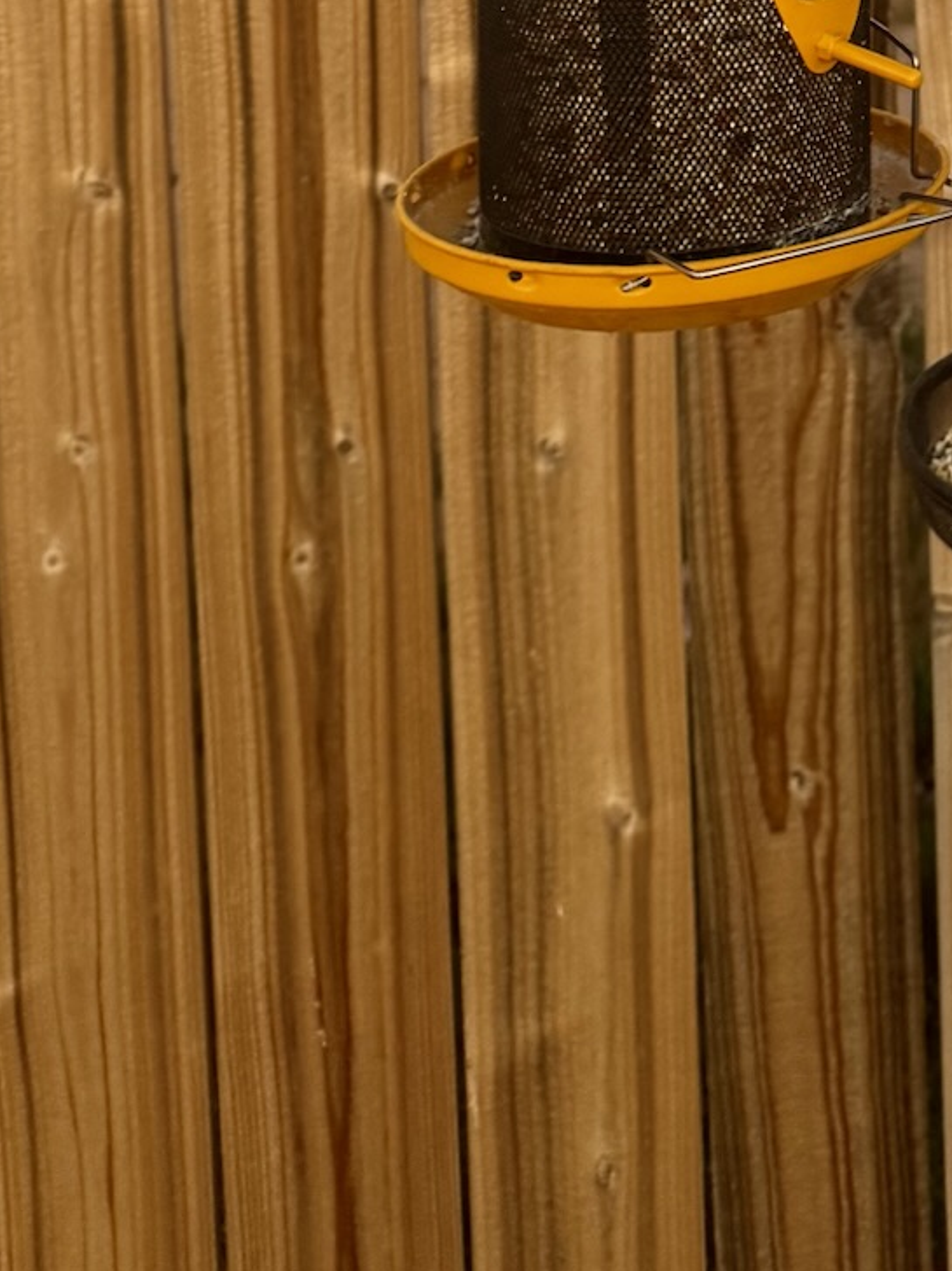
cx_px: 1184
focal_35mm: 66
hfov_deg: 20.6
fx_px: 2421
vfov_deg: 24.7
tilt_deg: -3.7
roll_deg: +1.9
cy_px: -469
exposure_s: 1/96
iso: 200
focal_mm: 6.76
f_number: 1.78
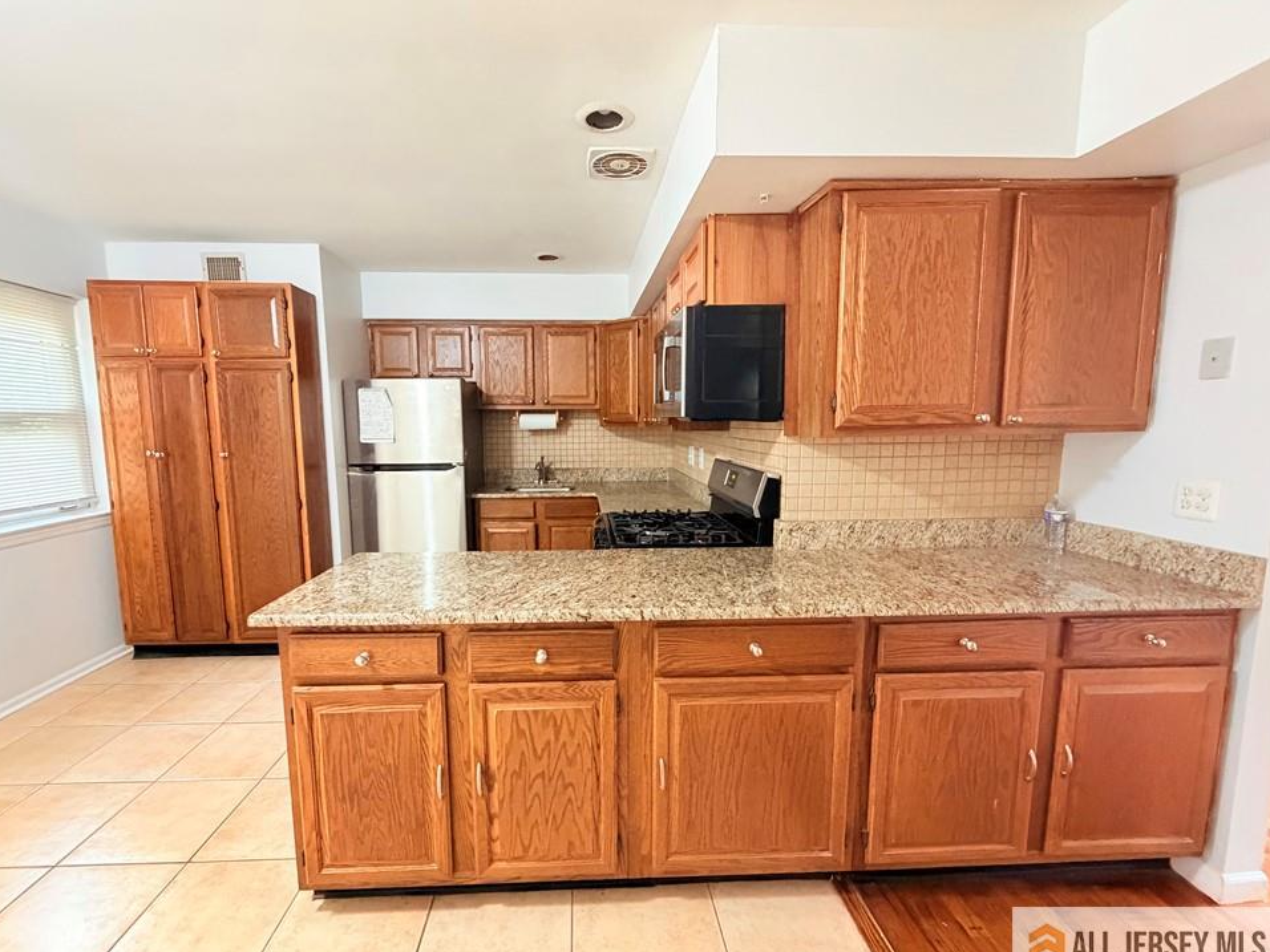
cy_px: 489
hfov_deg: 98.1
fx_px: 550
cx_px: 603
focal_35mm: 15
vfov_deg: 81.7
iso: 800
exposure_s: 1/60
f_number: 2.2
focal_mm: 2.22
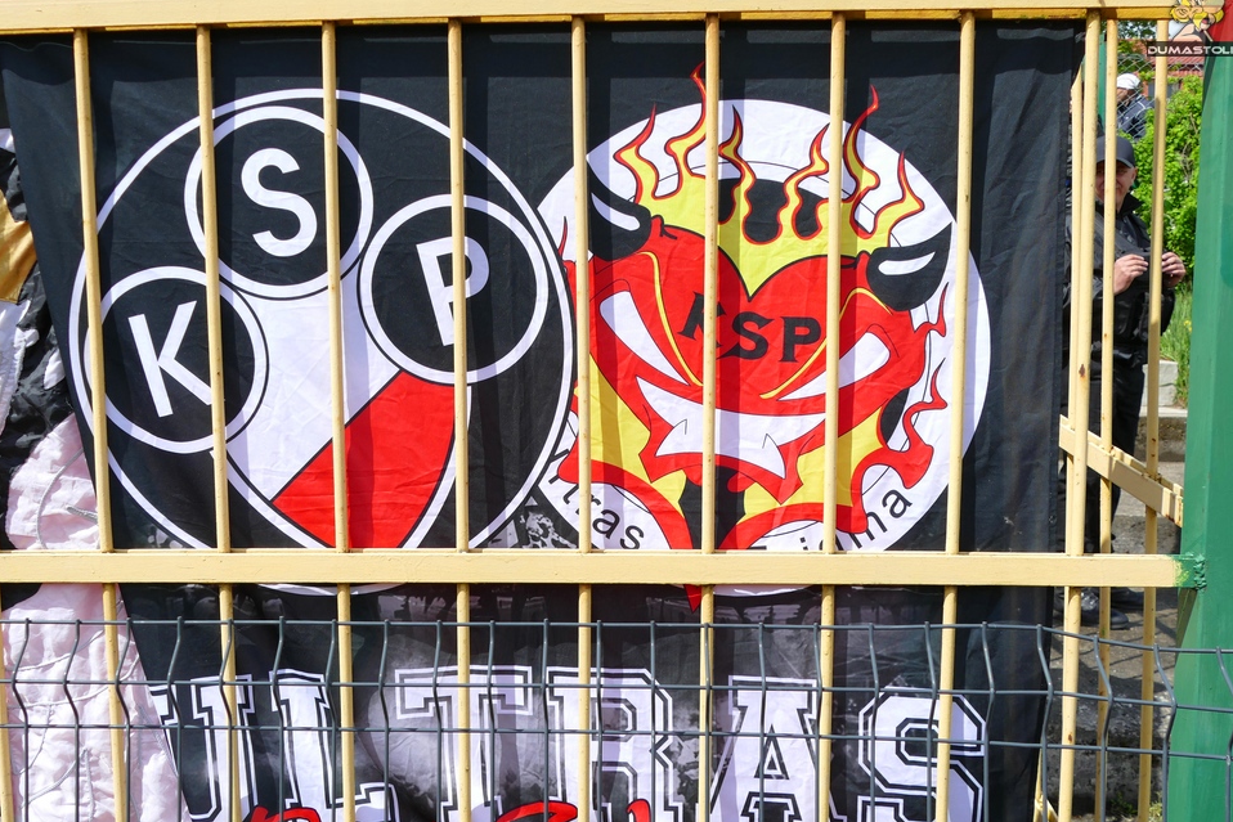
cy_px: 424
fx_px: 1233
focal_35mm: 36
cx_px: 573
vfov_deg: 36.9
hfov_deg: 53.1
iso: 125
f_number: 3.5
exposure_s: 1/1600
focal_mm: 10.85
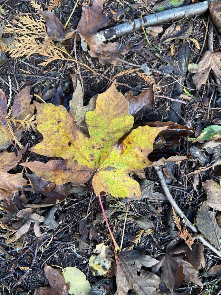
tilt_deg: -79.0
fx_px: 221
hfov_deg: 53.1
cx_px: 110
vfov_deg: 67.3
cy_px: 148
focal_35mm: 26
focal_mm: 4.25
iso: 500
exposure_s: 1/60
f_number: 1.8
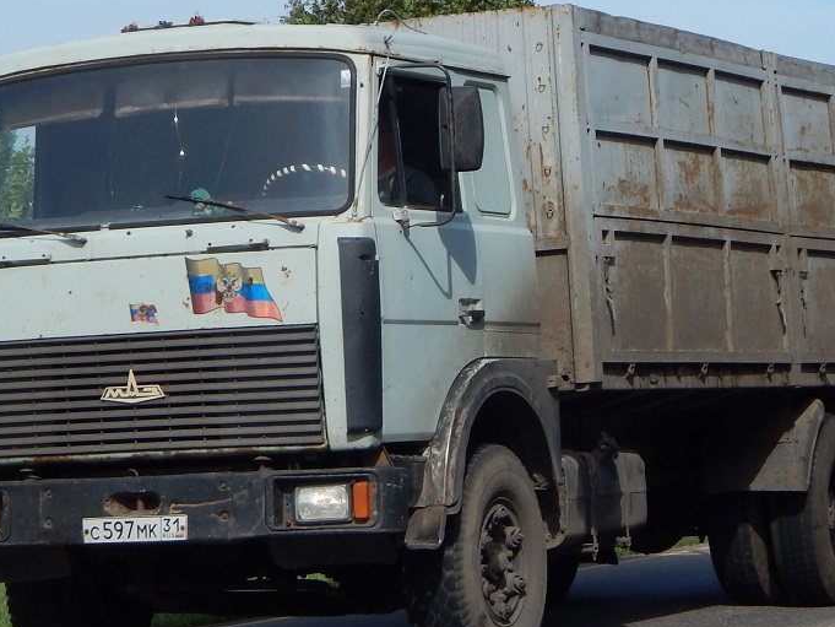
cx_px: 411
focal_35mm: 119
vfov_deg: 12.5
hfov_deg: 16.5
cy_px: 270
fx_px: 2871
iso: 125
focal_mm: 13.5
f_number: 4.2
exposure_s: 1/1000
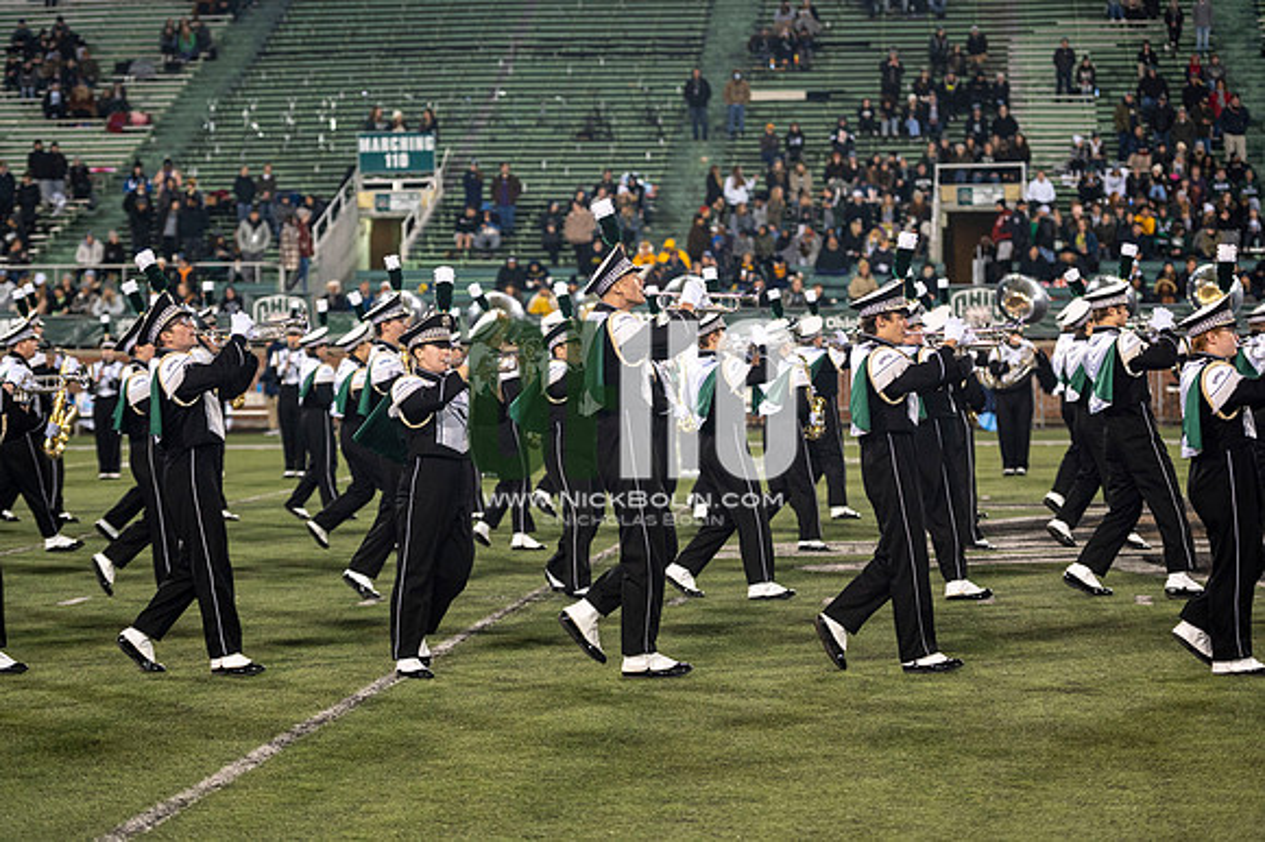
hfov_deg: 21.5
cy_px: 421
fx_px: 3336
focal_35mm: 95
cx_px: 632
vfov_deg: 14.4
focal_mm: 95
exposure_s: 1/500
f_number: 2.8
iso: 1000
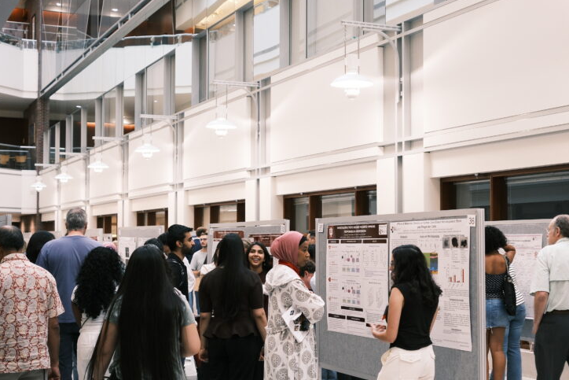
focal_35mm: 58
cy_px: 208
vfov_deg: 23.4
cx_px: 323
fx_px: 917
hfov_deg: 34.4
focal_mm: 27
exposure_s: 1/100
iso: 800
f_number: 2.8
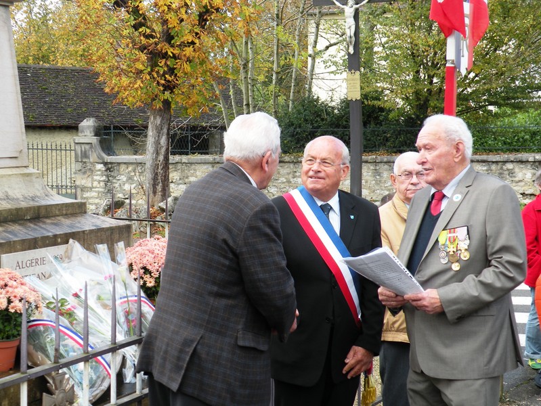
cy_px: 203
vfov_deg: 21.9
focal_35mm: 67
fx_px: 1048
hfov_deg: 29.0
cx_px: 270
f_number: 3.5
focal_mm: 11.9
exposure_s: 1/102
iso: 64
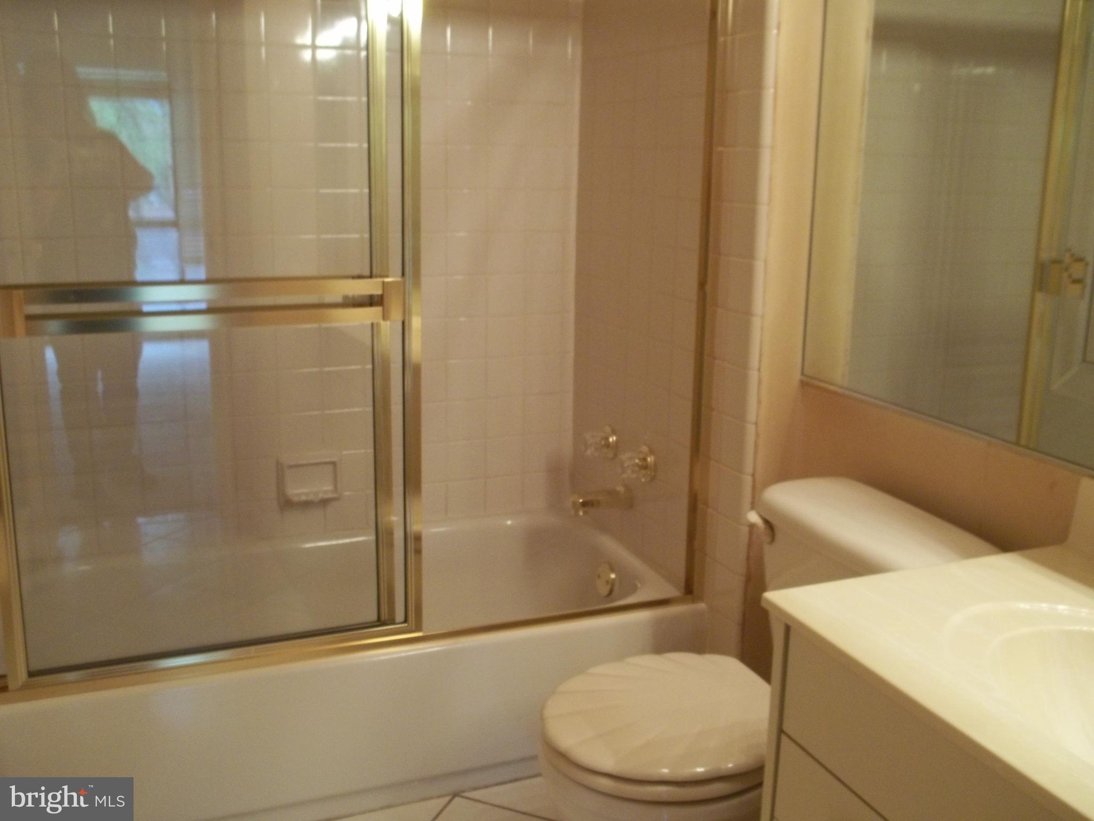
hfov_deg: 55.4
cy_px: 410
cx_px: 547
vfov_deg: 42.9
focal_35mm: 33
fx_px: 1043
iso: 160
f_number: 3.3
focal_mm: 5.9
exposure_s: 1/20
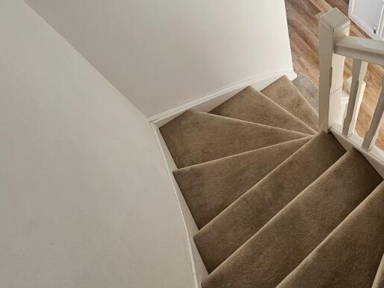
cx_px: 322
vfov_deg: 45.5
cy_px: 6
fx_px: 288
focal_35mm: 26
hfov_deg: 60.2
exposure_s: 1/50
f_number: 2.2
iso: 80
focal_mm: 2.2
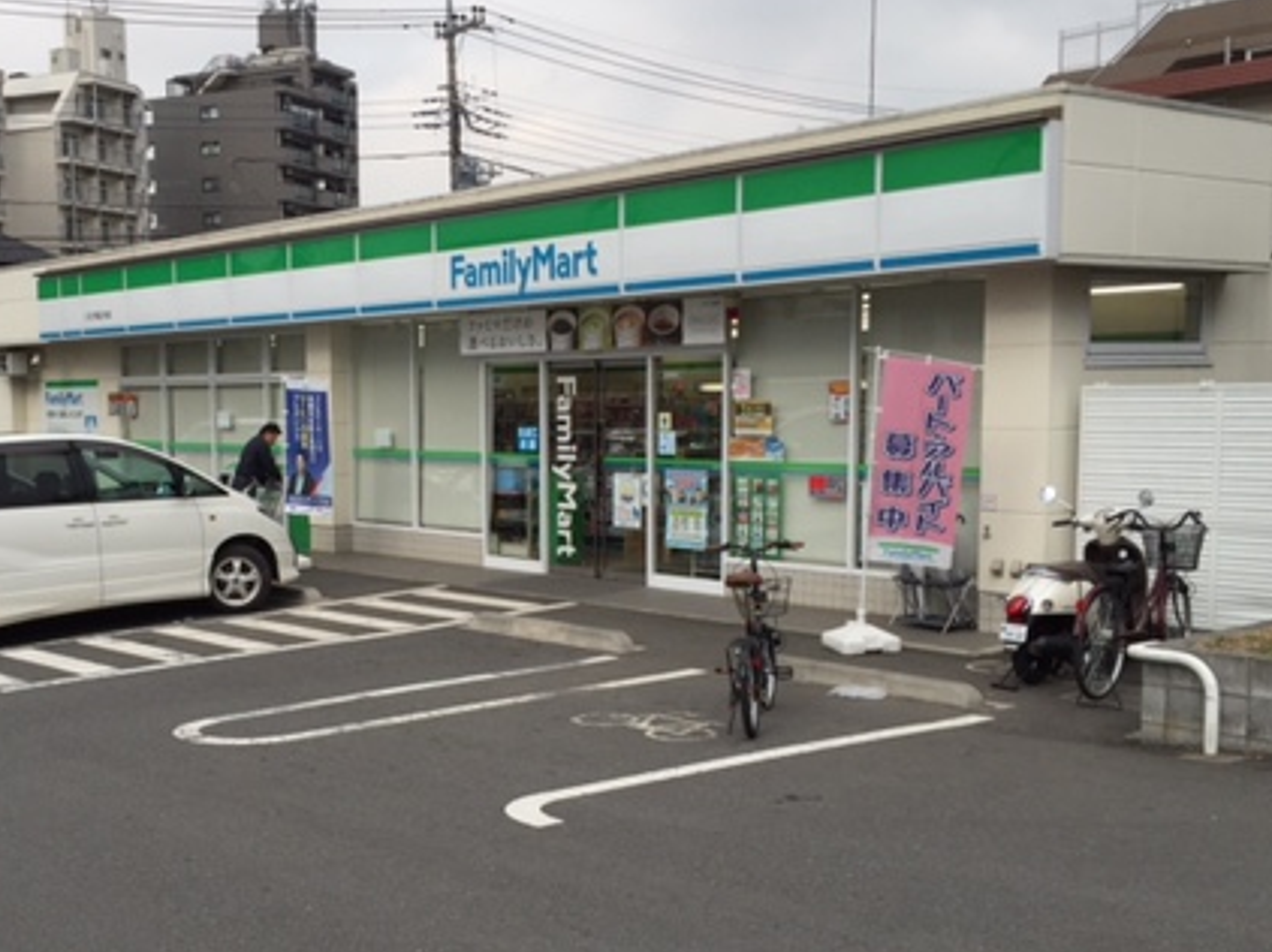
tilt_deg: -7.0
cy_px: 566
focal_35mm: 44
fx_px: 1616
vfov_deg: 32.8
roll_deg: +1.2
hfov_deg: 42.1
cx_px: 377
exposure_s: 1/760
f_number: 2.2
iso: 32
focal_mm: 4.15
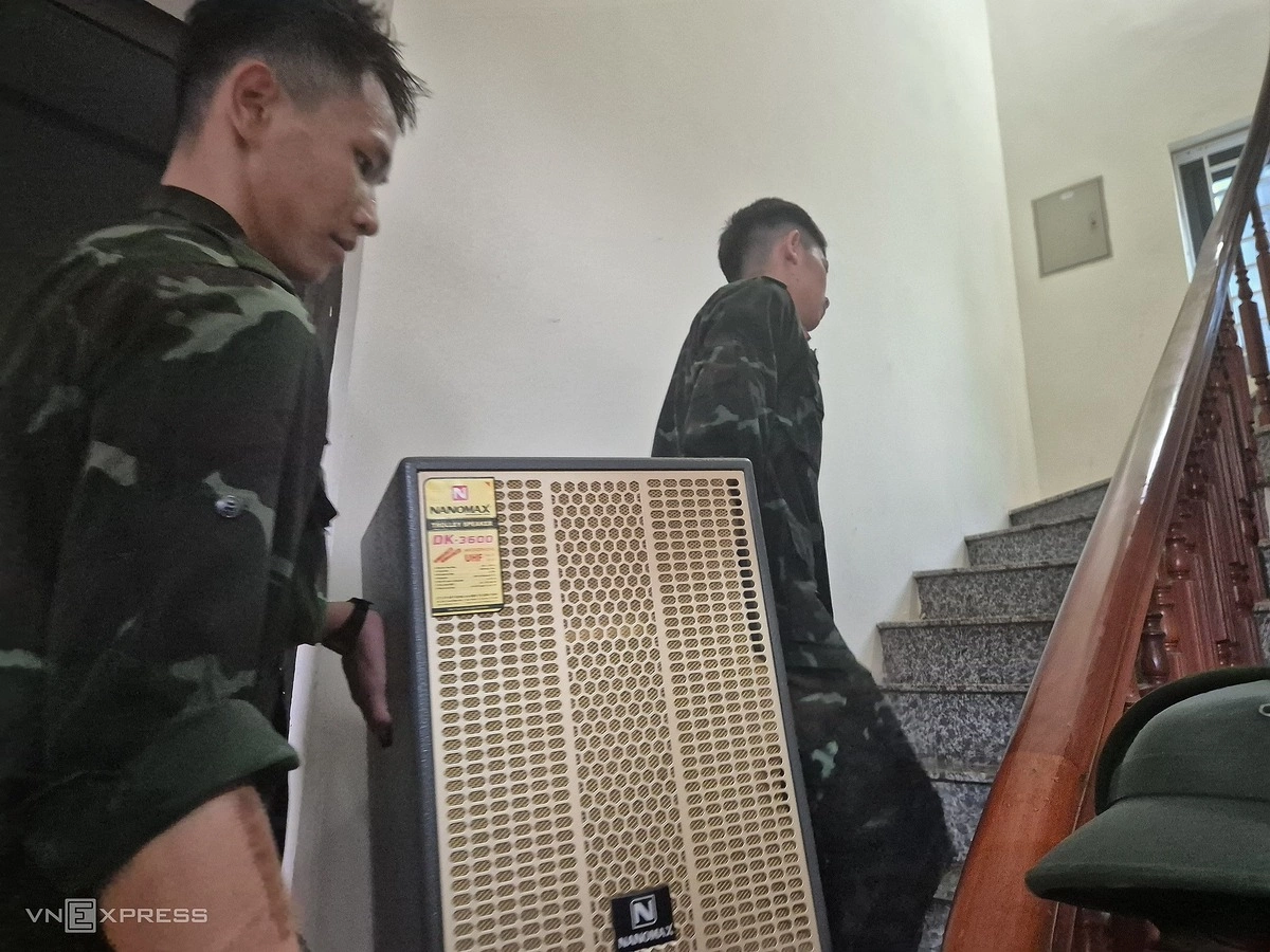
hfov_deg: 73.9
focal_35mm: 23
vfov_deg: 58.9
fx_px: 844
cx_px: 635
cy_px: 476
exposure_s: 1/100
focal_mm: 5.4
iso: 1600
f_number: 1.8
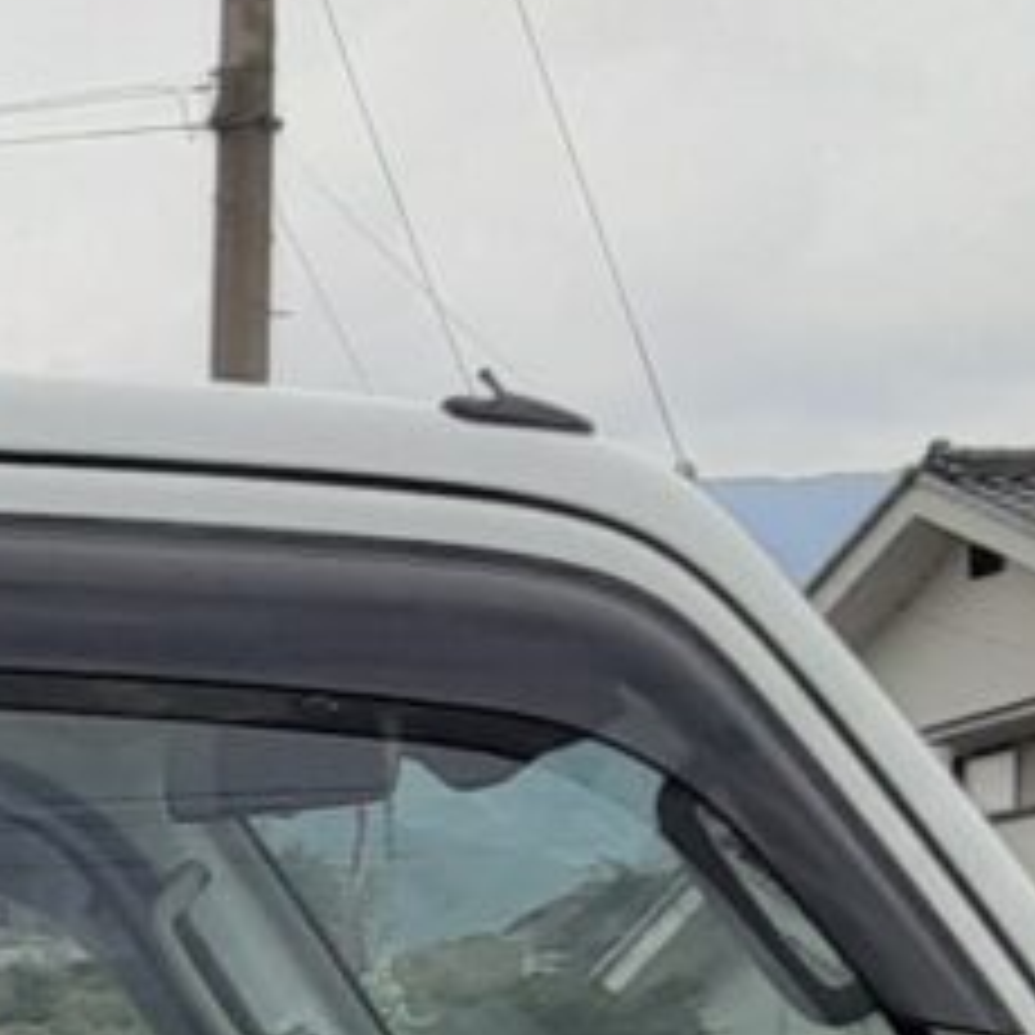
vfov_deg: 10.2
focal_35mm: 166
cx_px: -1354
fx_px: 5615
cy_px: 1548
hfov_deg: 9.5
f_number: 1.9
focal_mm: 2.91
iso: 40
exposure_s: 1/1172
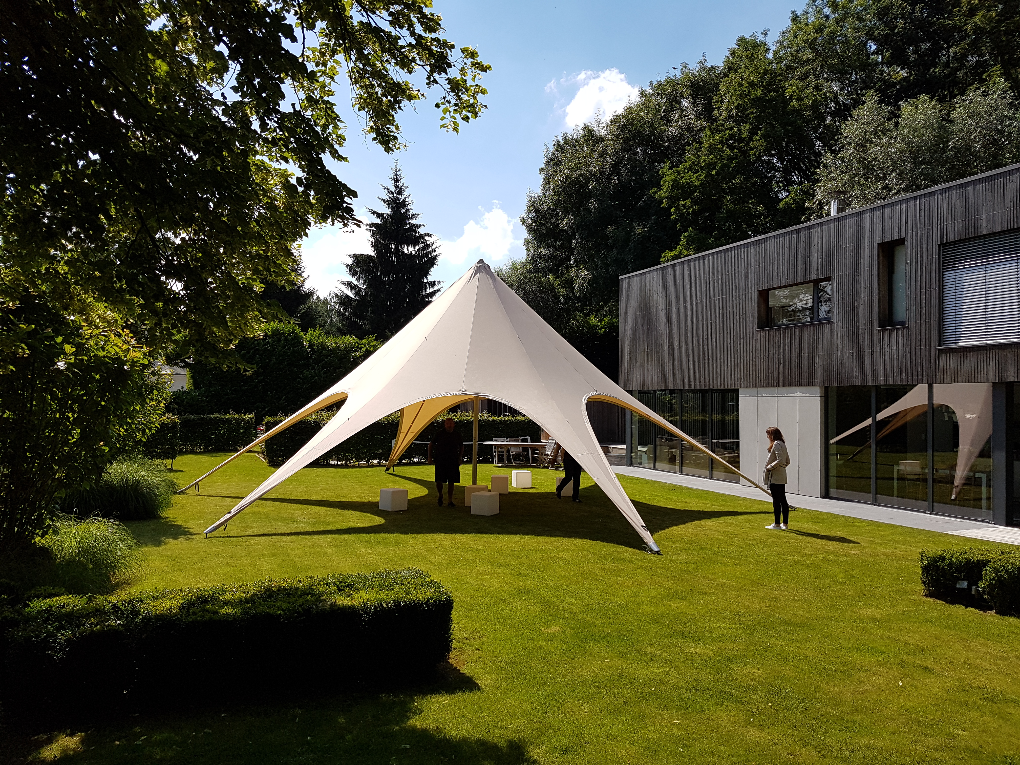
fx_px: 766
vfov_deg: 53.1
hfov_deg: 67.3
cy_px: 382
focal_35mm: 26
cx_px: 510
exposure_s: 1/2608
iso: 40
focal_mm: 4.2
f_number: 1.7
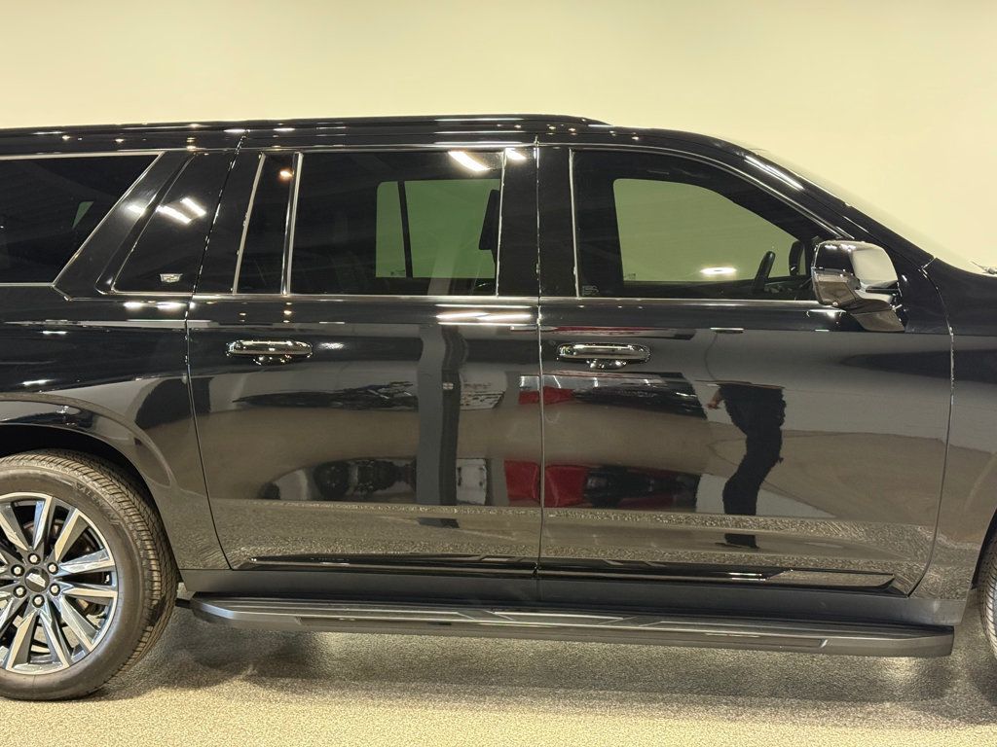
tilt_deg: -4.0
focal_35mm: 48
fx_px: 1382
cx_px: 498
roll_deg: +1.0
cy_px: 374
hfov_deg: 39.7
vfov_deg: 30.3
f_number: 1.78
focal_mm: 6.76
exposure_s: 1/120
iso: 320
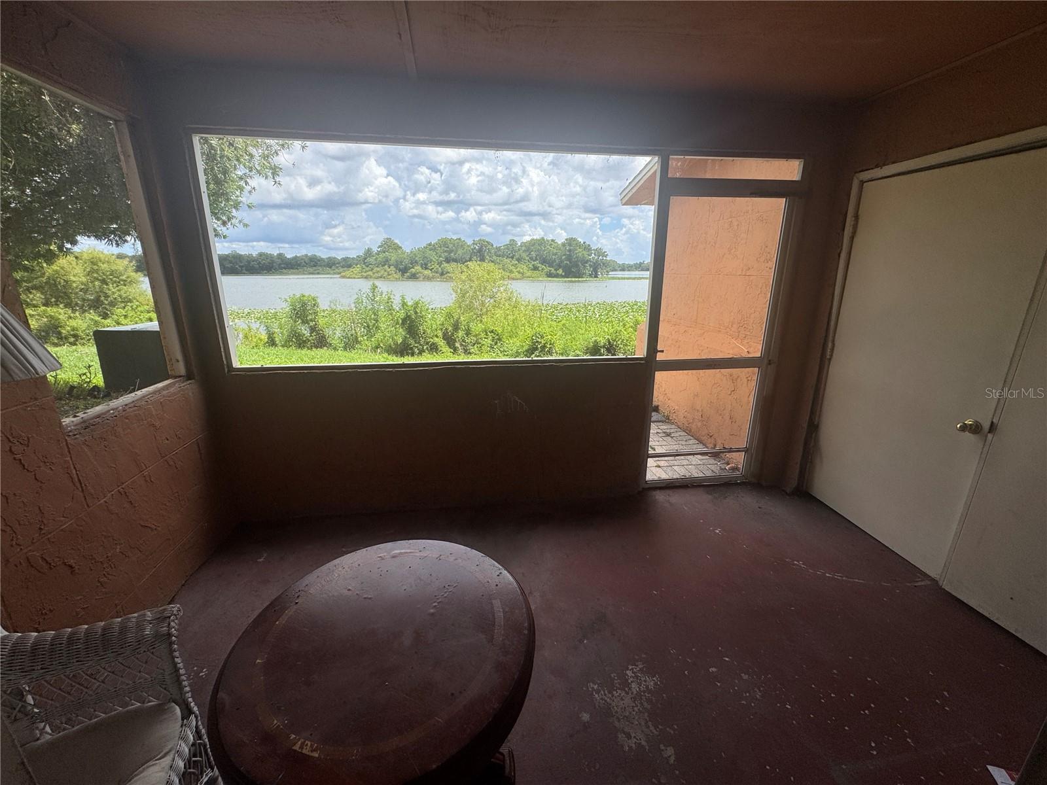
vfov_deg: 85.7
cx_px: 524
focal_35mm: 14
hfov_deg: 102.1
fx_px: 423
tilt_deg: -18.0
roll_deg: -0.3
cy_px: 392
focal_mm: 2.22
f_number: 2.2
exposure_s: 1/1178
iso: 50
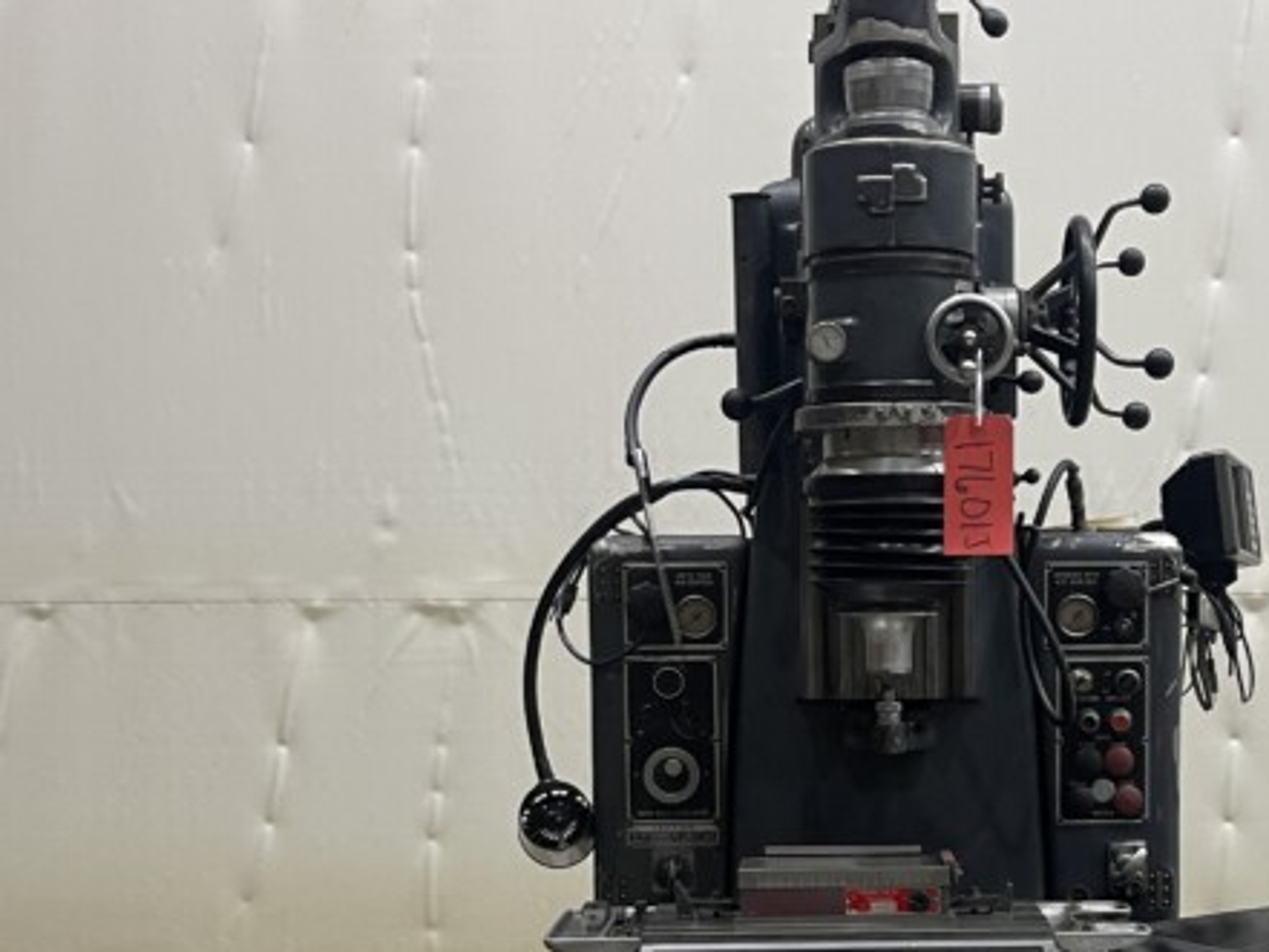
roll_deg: +0.6
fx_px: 2127
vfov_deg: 24.8
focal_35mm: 58
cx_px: 852
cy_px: 779
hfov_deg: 32.9
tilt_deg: -5.1
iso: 250
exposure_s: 1/60
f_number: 1.6
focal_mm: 5.1
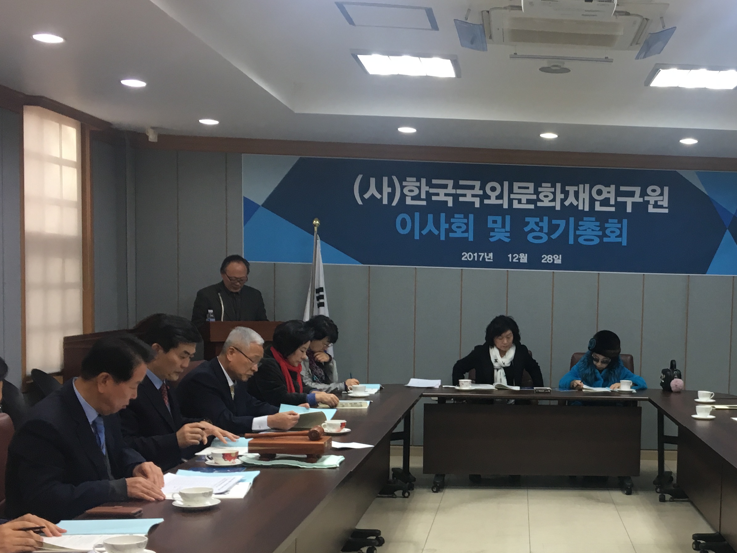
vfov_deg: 29.4
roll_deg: -1.2
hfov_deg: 37.5
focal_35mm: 49
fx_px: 1043
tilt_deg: -4.5
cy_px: 378
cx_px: 587
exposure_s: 1/30
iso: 50
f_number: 2.2
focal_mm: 4.15
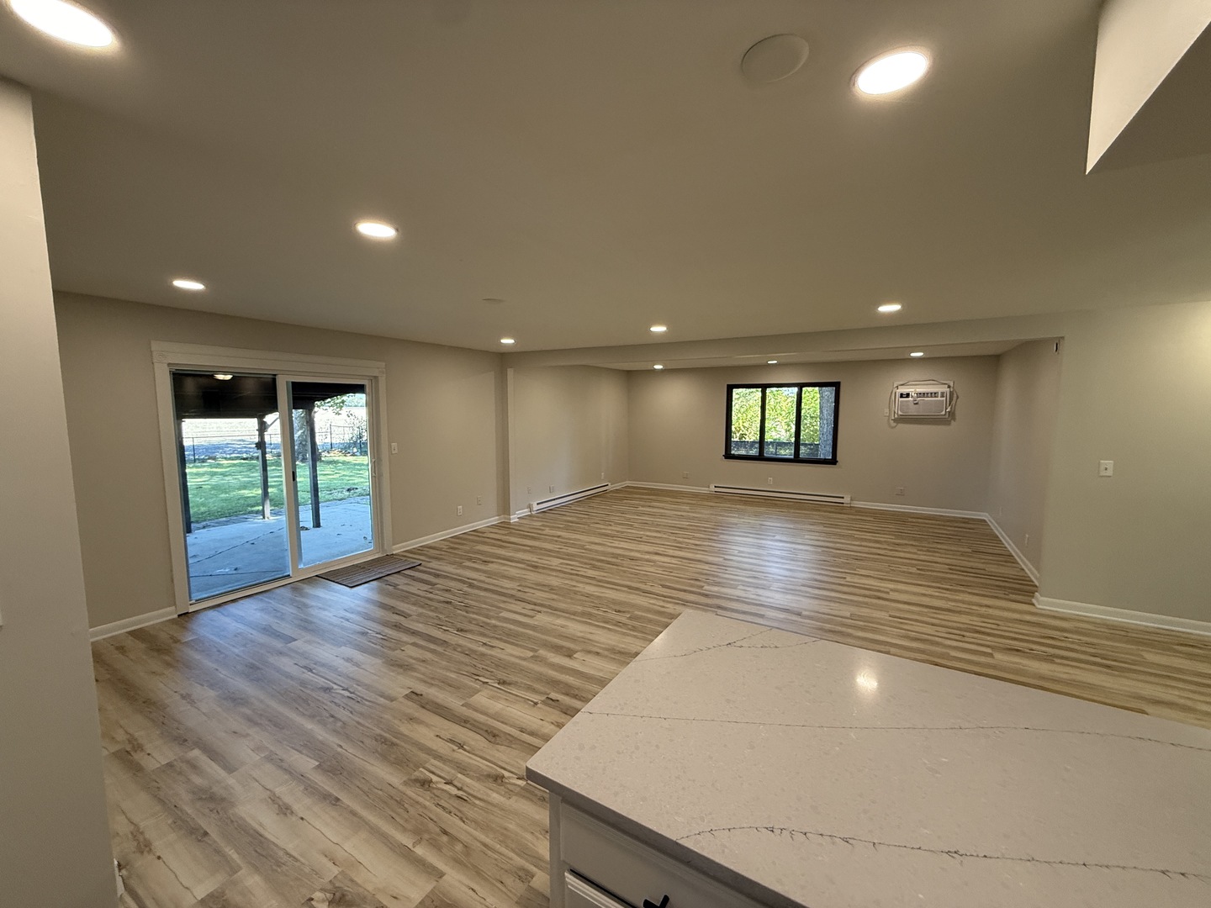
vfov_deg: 85.7
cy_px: 454
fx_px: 490
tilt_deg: -4.9
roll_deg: +0.4
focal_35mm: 14
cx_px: 606
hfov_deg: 102.1
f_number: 2.2
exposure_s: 1/120
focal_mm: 2.22
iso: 160
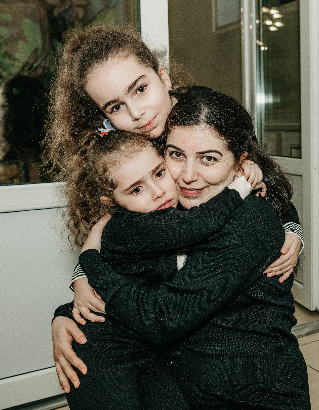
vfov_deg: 43.0
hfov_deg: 33.3
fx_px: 520
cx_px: 245
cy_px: 188
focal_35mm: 43
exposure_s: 1/160
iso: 320
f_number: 4.5
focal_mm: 26
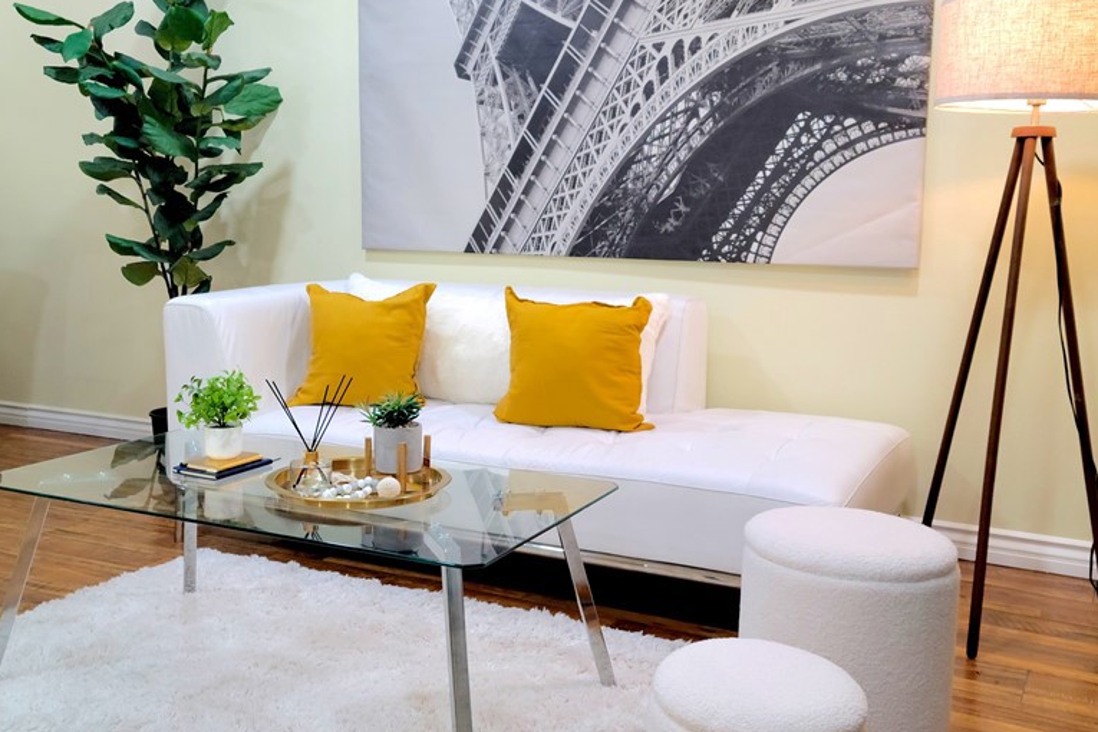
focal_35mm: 39
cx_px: 522
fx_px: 1189
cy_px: 347
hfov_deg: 49.5
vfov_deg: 34.2
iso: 200
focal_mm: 5.9
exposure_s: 1/60
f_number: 2
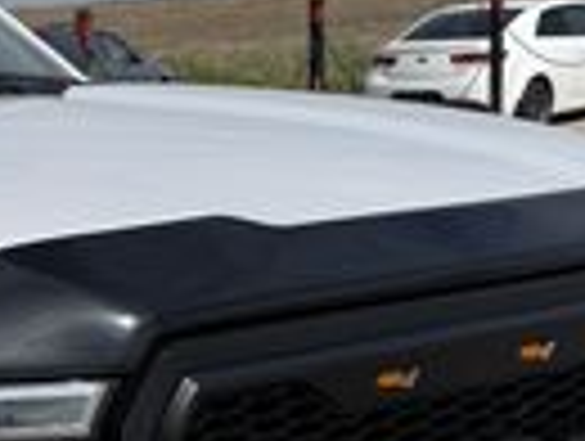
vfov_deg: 12.3
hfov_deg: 15.2
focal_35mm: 118
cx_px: -342
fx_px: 1998
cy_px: 522
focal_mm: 6.76
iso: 80
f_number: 1.78
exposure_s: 1/8130
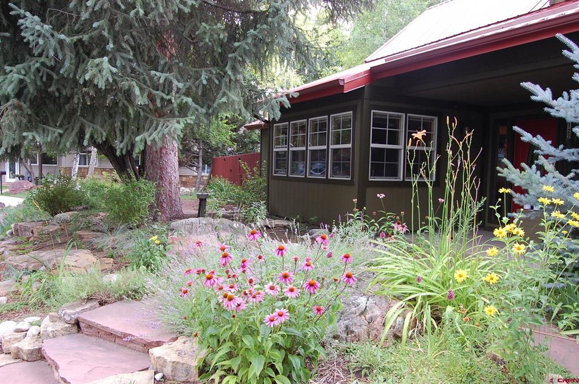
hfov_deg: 67.5
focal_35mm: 27
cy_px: 192
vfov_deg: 47.8
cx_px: 290
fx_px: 433
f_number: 7.1
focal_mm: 18
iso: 720
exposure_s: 1/30
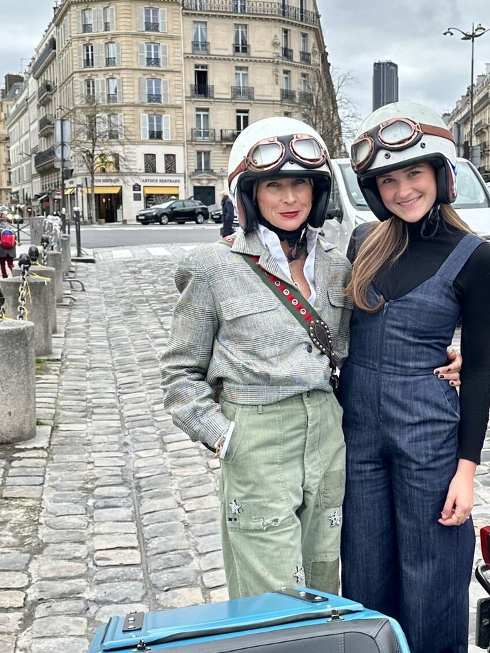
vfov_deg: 35.5
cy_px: 332
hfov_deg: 26.8
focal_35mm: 54
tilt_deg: -6.1
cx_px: 336
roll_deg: -1.3
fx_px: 1019
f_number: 1.78
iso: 80
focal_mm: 6.86
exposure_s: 1/2252
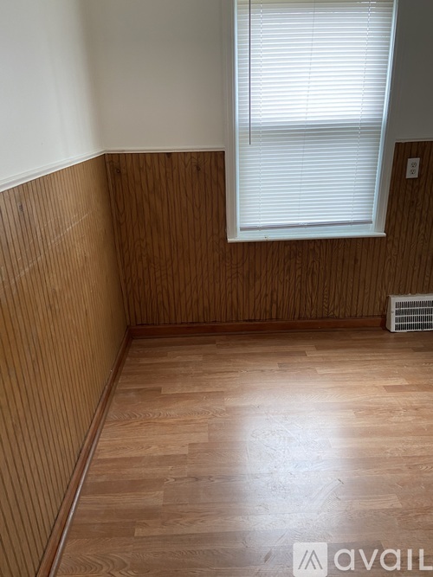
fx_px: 434
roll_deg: +2.4
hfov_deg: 53.0
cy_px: 288
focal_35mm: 26
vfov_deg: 67.3
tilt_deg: -19.8
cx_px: 216
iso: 125
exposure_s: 1/80
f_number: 1.8
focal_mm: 4.25
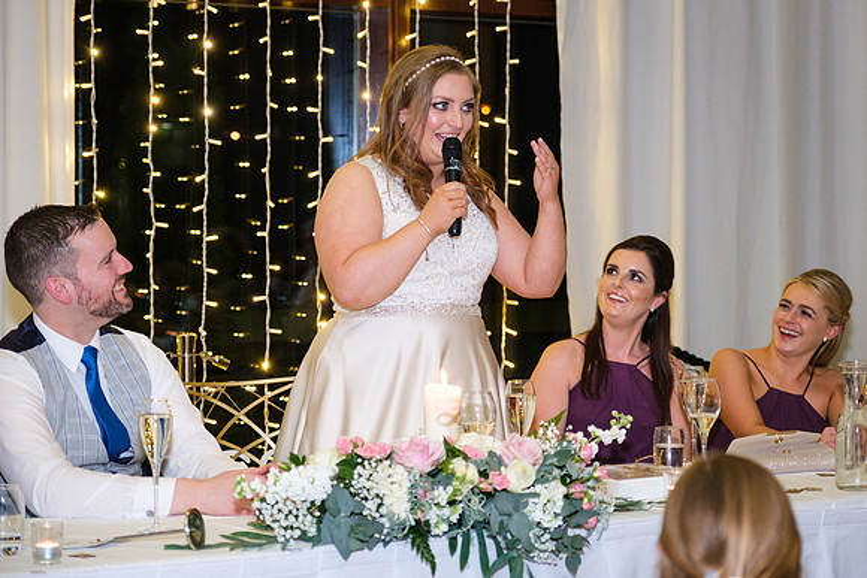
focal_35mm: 91
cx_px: 471
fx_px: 2199
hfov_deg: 22.3
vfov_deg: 15.0
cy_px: 264
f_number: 2.8
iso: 1600
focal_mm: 55
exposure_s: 1/160
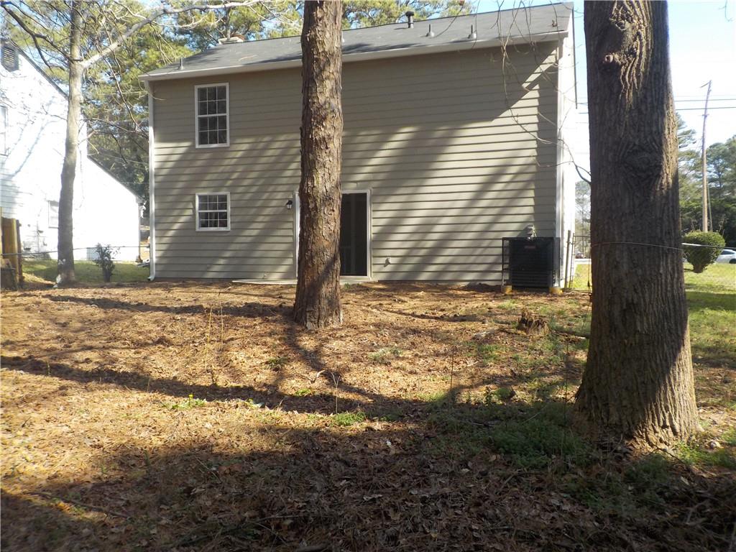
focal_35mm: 30
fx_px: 638
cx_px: 368
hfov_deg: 60.0
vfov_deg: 46.8
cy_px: 276
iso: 125
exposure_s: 1/400
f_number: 3.3
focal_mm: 4.1
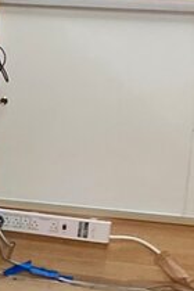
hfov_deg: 5.8
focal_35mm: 193
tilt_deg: -10.9
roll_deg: +0.1
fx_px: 1560
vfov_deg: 10.7
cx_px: -662
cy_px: 168
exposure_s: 1/60
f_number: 1.6
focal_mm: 4.2
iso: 100
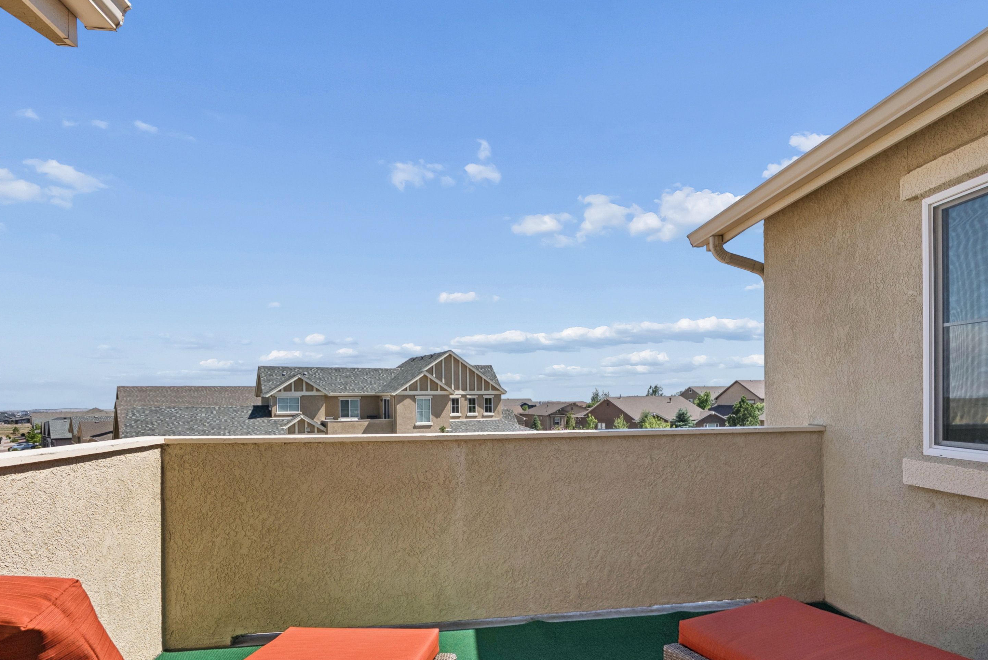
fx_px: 604
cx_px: 556
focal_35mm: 22
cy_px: 394
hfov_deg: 78.2
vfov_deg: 56.9
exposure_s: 1/400
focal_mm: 15
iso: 250
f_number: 10
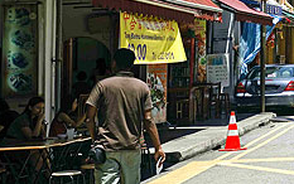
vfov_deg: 10.7
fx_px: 978
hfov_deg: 16.9
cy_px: 4
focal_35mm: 122
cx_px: 259
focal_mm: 62
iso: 200
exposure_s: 1/180
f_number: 11
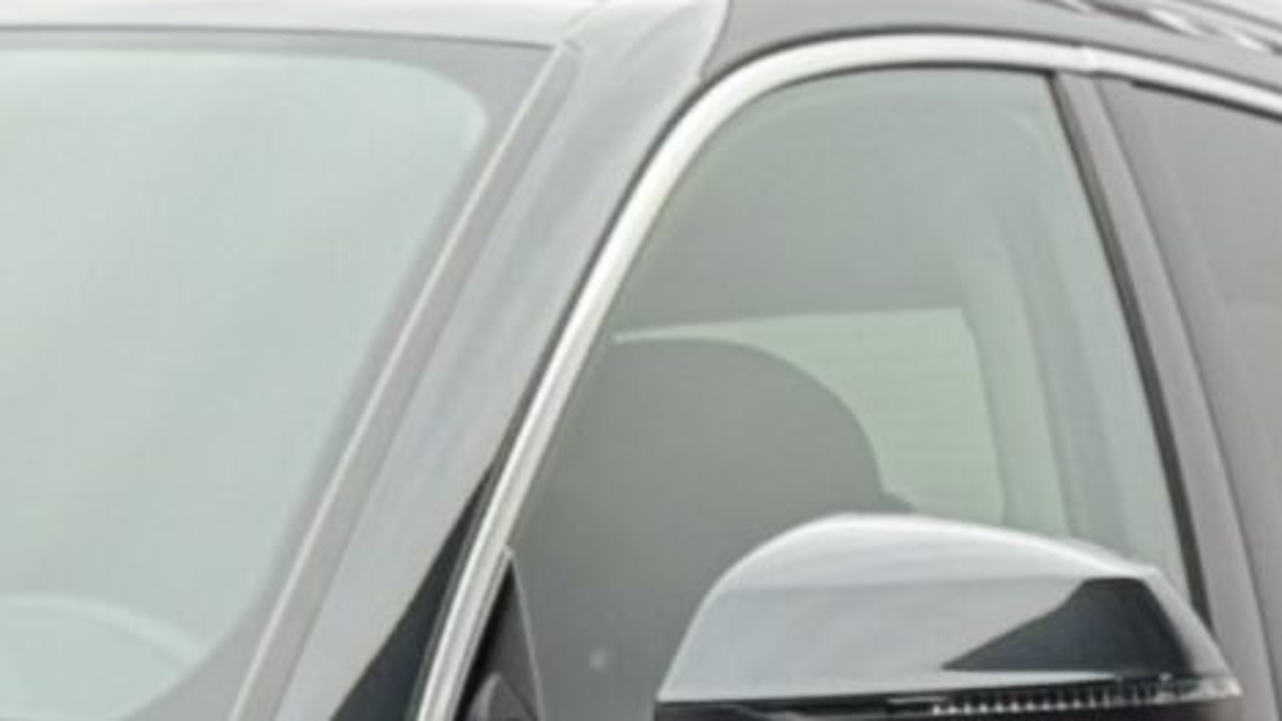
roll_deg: -0.7
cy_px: 1335
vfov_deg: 4.2
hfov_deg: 7.4
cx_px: -660
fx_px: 9720
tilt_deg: -3.3
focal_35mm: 286
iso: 64
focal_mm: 6.76
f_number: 1.78
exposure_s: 1/95
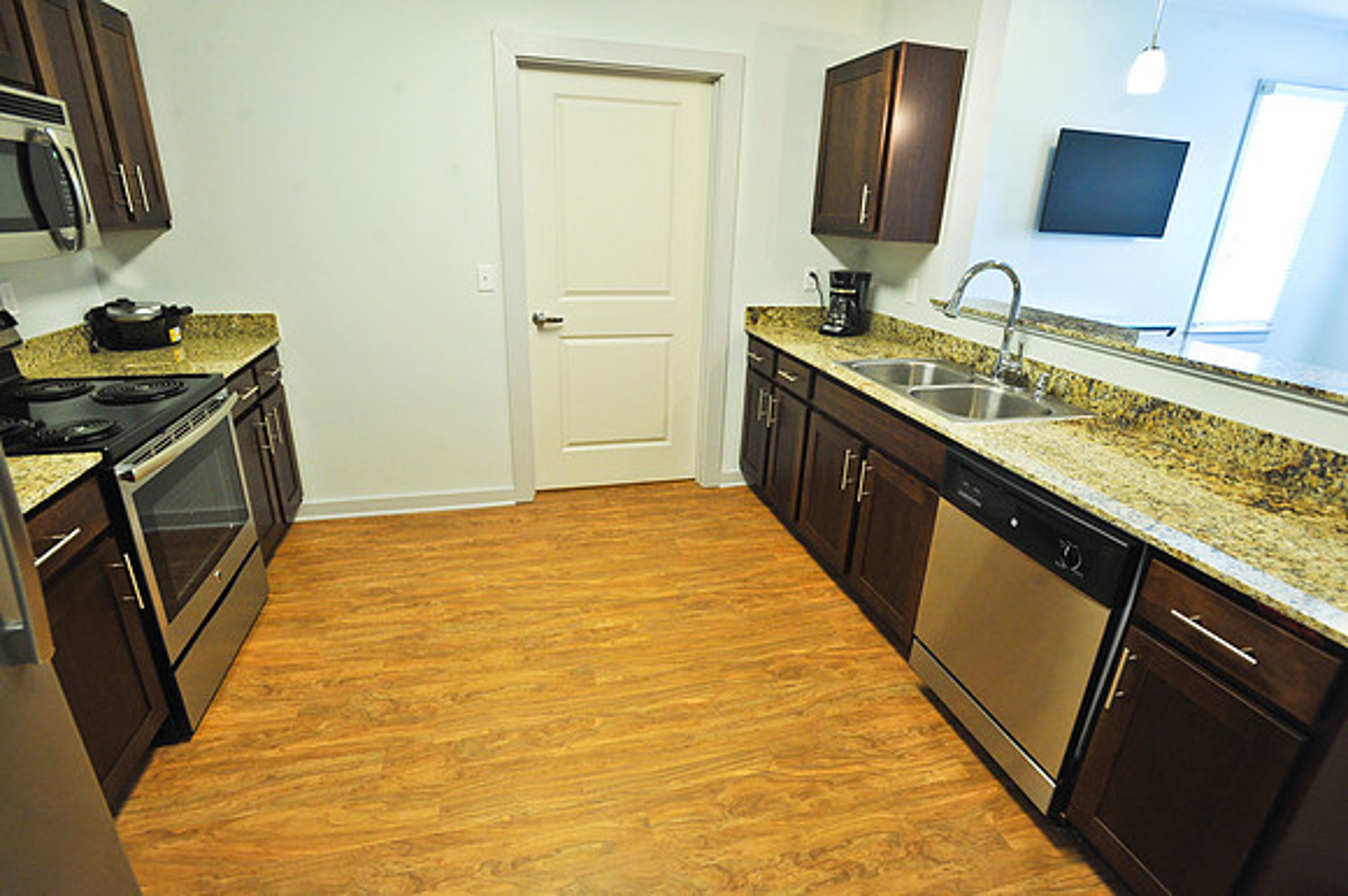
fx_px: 636
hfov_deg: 93.3
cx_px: 674
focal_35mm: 17
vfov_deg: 70.4
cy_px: 448
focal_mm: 17
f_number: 5.6
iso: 1250
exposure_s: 1/40
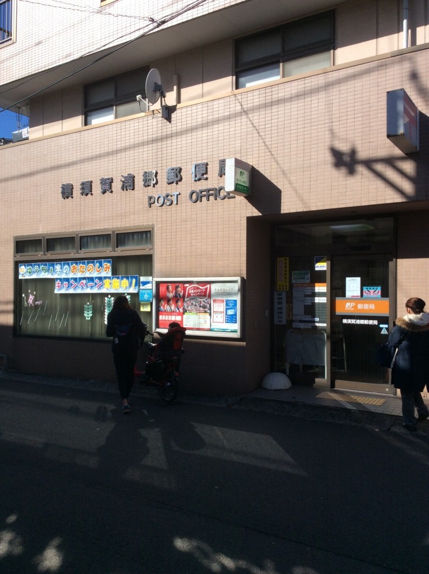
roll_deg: -0.3
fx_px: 530
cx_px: 214
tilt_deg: -1.1
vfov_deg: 56.9
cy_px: 287
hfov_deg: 44.1
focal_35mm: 32
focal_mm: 3.3
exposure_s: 1/1362
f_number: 2.4
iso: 32
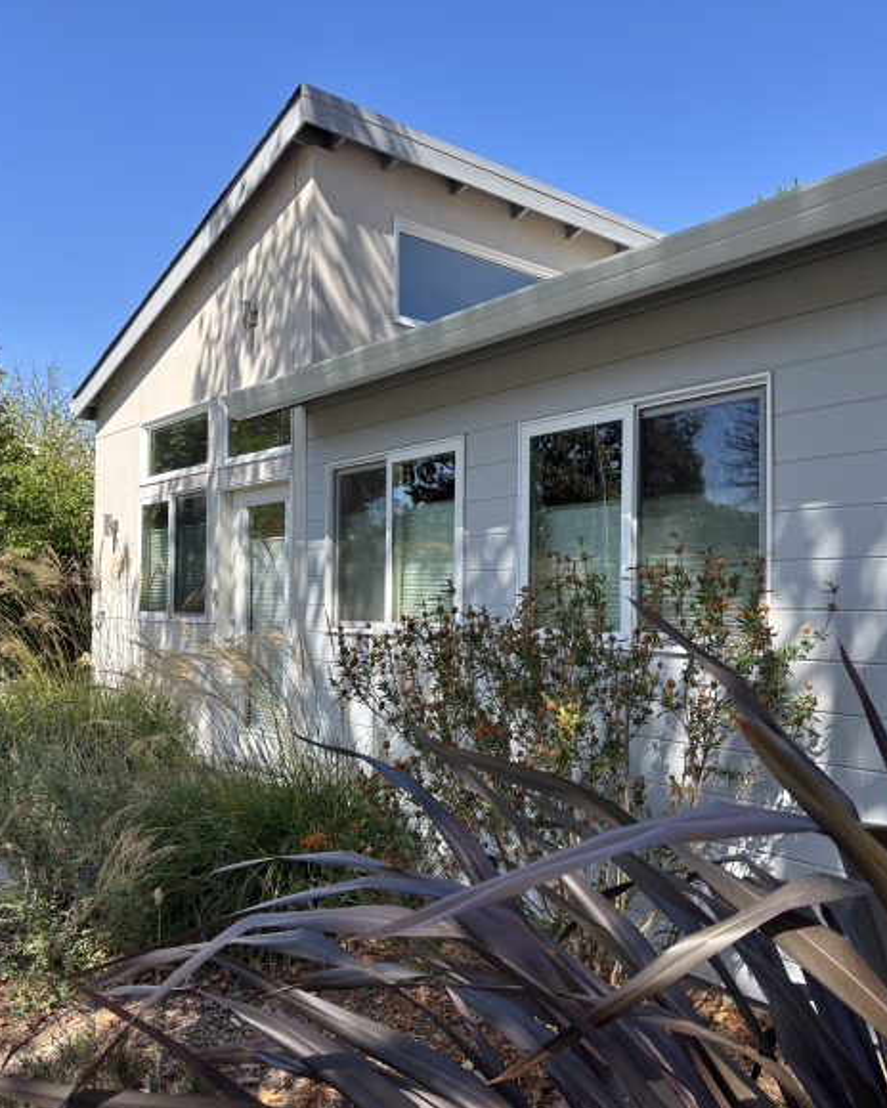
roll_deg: -1.9
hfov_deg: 51.5
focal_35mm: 28
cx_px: 445
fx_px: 919
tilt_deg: +0.9
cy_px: 573
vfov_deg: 62.2
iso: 50
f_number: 1.6
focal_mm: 5.96
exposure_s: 1/1263
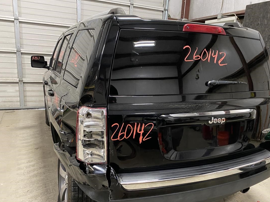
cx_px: 151
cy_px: 119
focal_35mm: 31
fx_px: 242
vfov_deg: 45.2
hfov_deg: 58.2
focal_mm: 4.25
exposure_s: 1/40
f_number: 1.8
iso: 500
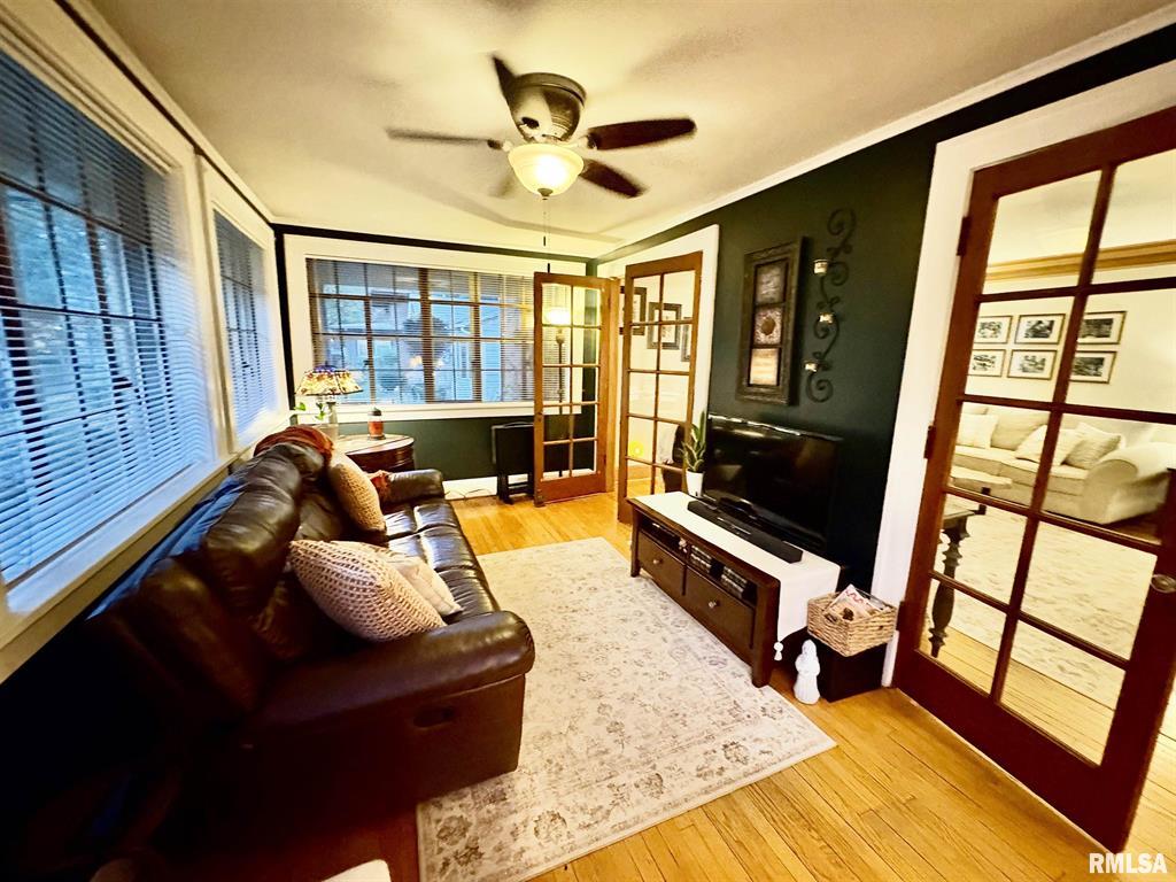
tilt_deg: -9.5
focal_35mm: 14
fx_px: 476
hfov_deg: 102.1
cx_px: 588
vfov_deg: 85.7
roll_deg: -2.4
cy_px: 441
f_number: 2.2
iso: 1000
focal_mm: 2.22
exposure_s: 1/30
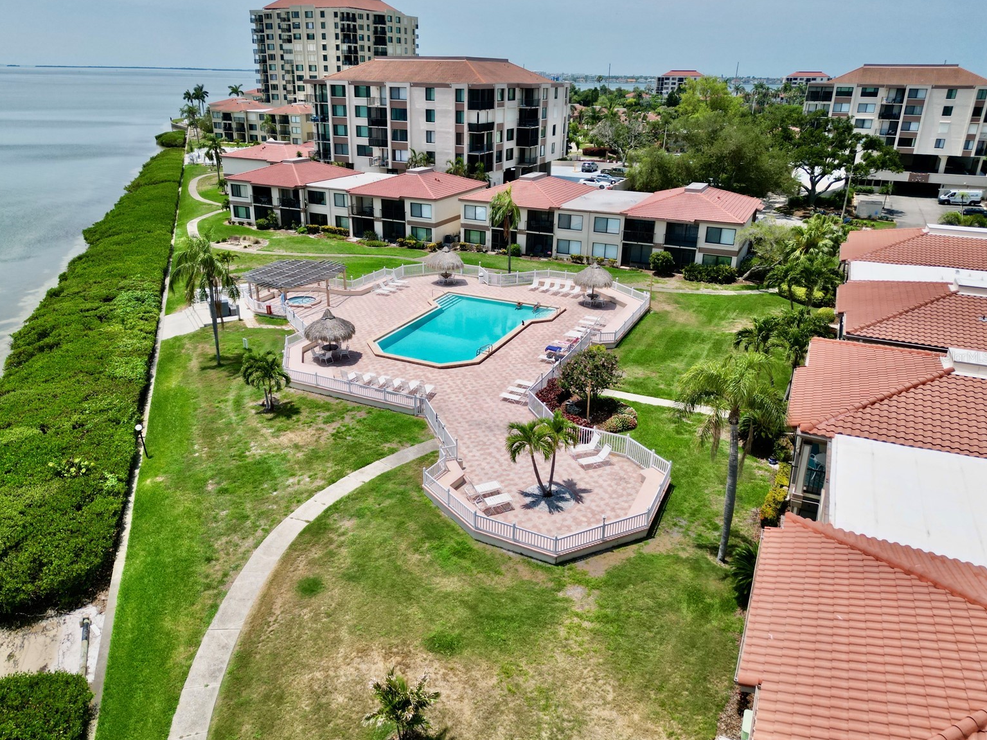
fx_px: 713
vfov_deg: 54.9
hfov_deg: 69.4
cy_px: 357
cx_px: 479
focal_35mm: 25
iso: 130
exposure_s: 1/5000
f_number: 1.7
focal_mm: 6.72
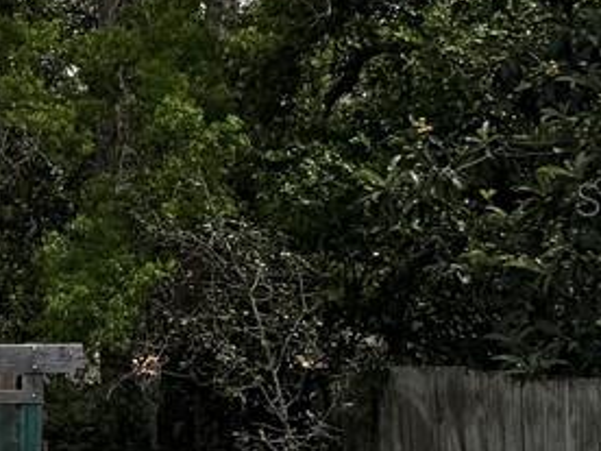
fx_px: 2413
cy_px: 198
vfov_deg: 10.7
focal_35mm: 139
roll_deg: +1.0
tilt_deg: +5.2
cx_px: -960
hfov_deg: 11.2
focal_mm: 6.76
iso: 80
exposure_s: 1/7353
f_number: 1.78
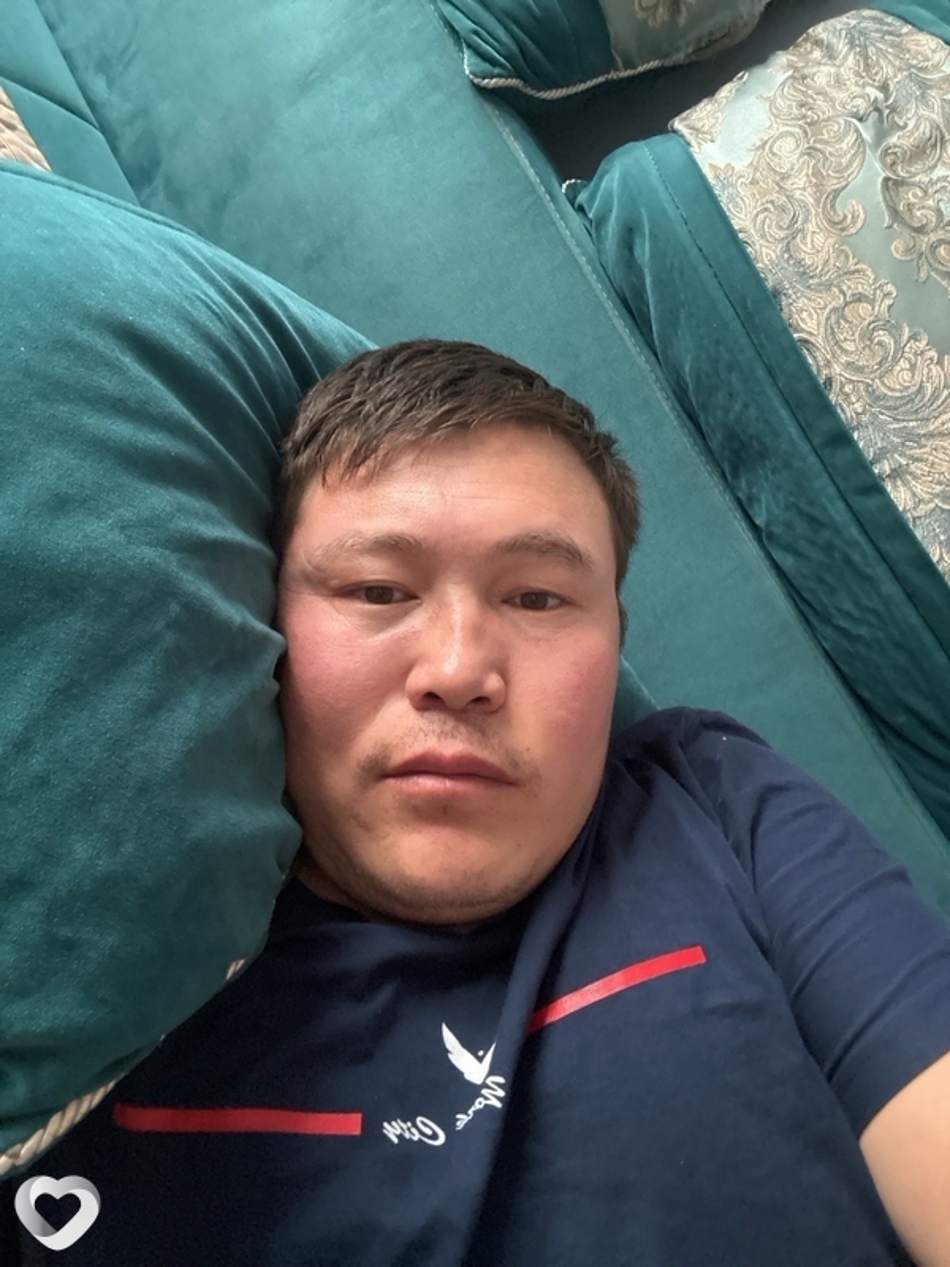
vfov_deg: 73.9
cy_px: 634
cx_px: 475
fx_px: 842
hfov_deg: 58.9
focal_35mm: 23
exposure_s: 1/37
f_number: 1.9
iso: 320
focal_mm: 2.69
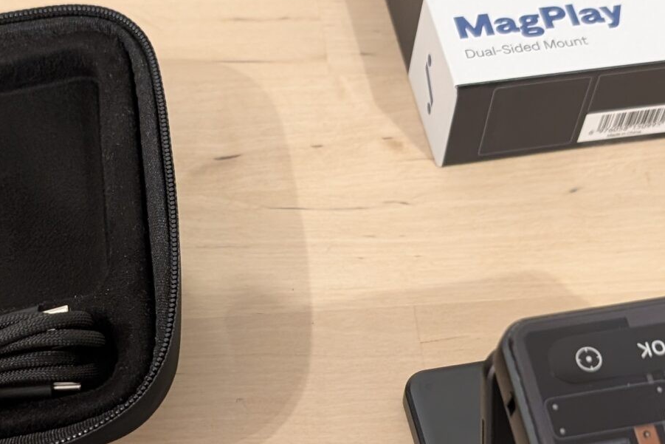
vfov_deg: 18.9
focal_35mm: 71
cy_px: 388
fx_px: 1312
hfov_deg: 28.3
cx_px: 223
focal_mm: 6.9
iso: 825
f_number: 1.68
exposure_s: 1/100
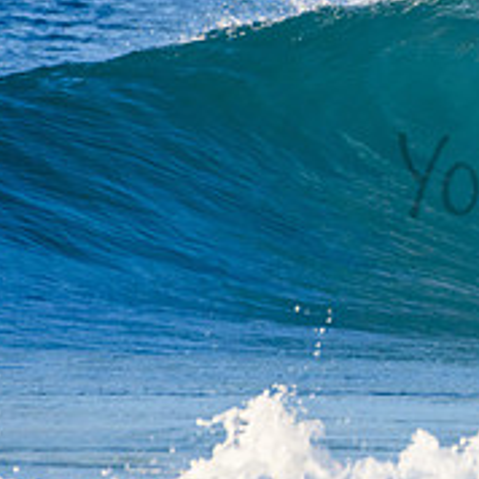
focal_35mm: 2078
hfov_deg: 0.8
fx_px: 32532
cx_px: 675
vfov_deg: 0.8
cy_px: 152
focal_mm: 500
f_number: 5.6
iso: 800
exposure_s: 1/1600
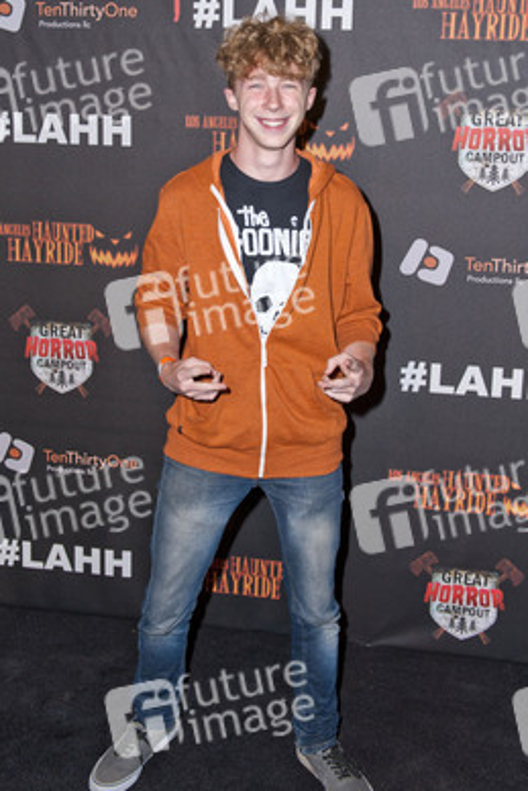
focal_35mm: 33
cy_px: 404
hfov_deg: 40.0
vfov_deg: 57.2
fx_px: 725
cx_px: 270
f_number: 4.5
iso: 400
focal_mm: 32
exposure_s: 1/400
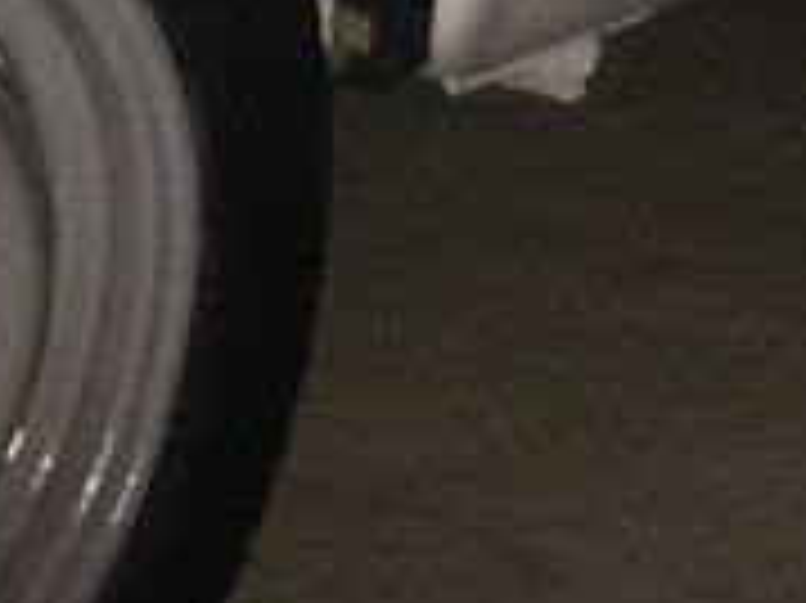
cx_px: 486
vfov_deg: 11.3
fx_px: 2839
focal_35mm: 122
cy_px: -484
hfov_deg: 16.1
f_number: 2.4
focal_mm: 4.12
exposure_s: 1/16
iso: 200
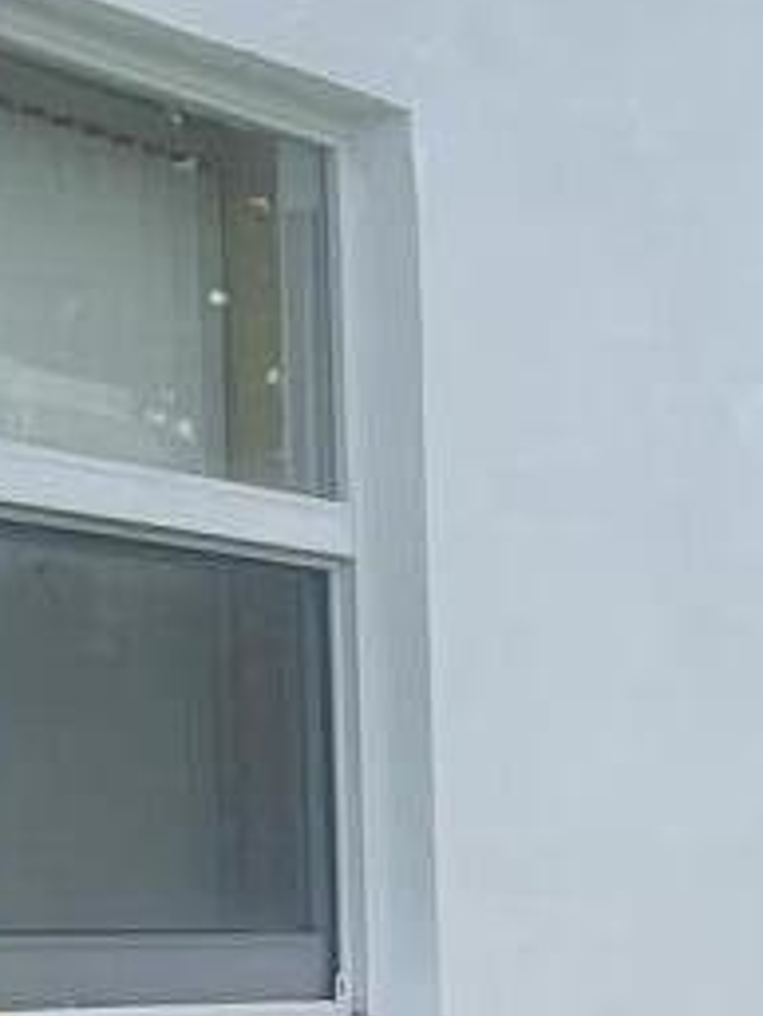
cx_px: 2281
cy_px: 1301
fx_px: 5932
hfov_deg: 6.7
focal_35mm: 202
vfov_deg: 9.6
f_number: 1.6
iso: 32
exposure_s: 1/2882
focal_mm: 4.2
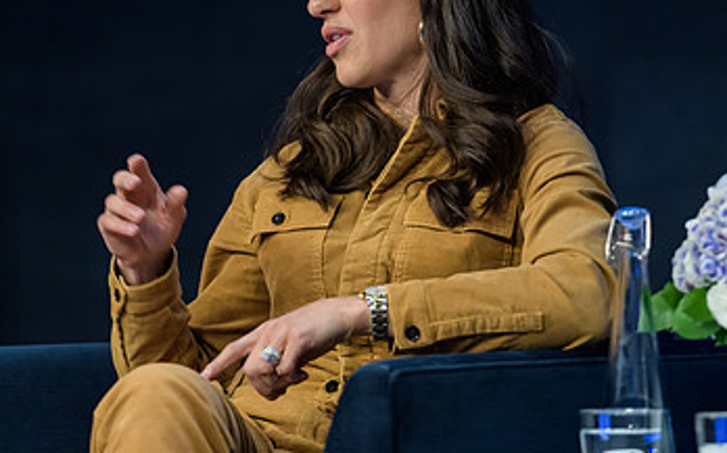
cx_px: 380
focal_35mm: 340
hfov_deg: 6.2
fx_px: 6732
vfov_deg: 3.9
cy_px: 105
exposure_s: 1/200
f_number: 3.2
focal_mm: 200
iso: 1600
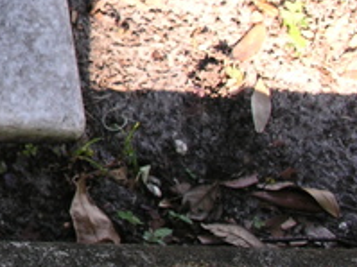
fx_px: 1639
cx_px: -266
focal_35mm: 159
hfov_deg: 11.6
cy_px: -5
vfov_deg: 9.3
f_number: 4.1
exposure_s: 1/25.6
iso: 50
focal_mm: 10.2
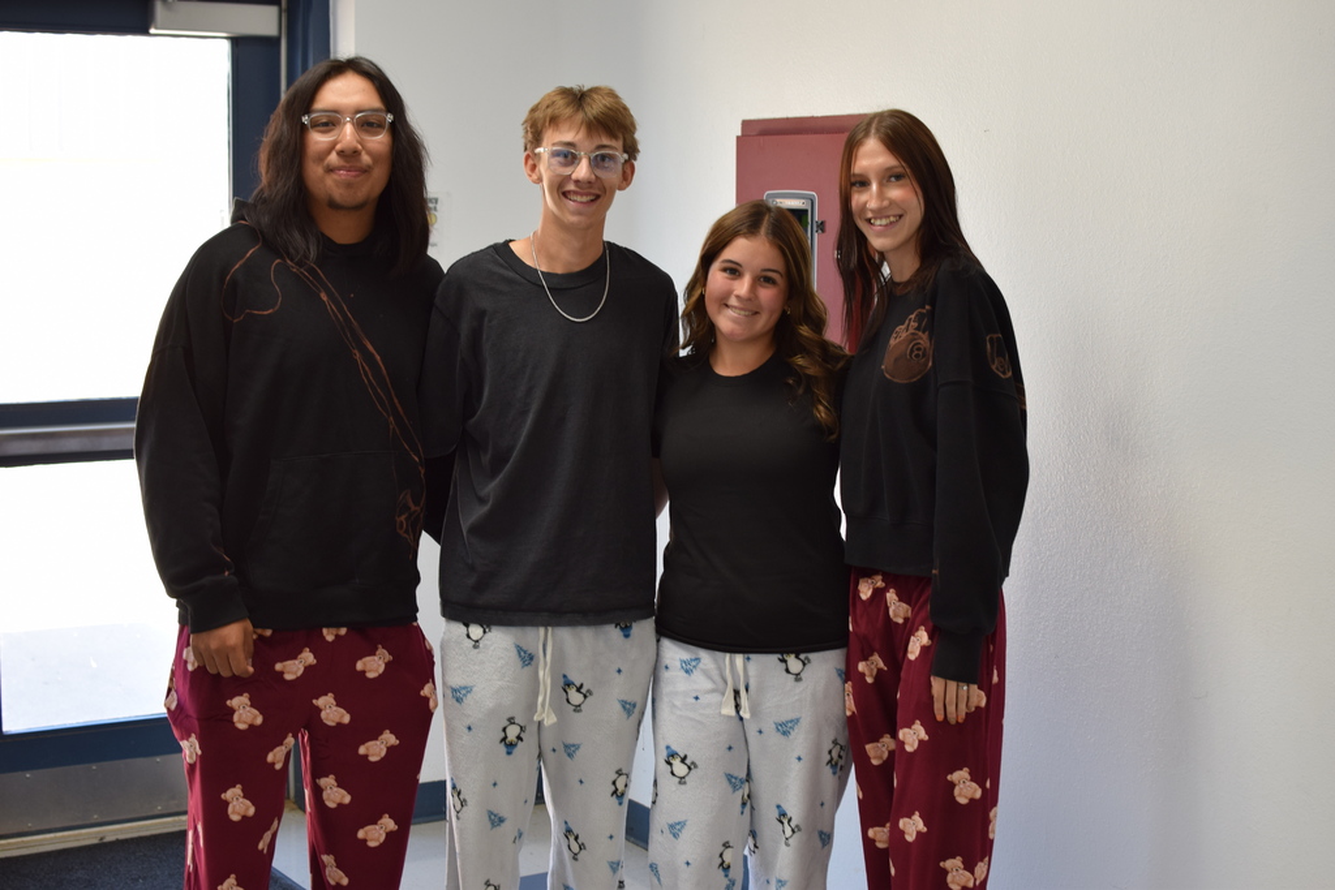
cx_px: 668
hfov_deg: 37.8
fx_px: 1947
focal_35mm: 52
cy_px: 445
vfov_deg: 25.8
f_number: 4.5
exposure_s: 1/80
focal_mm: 35
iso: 400
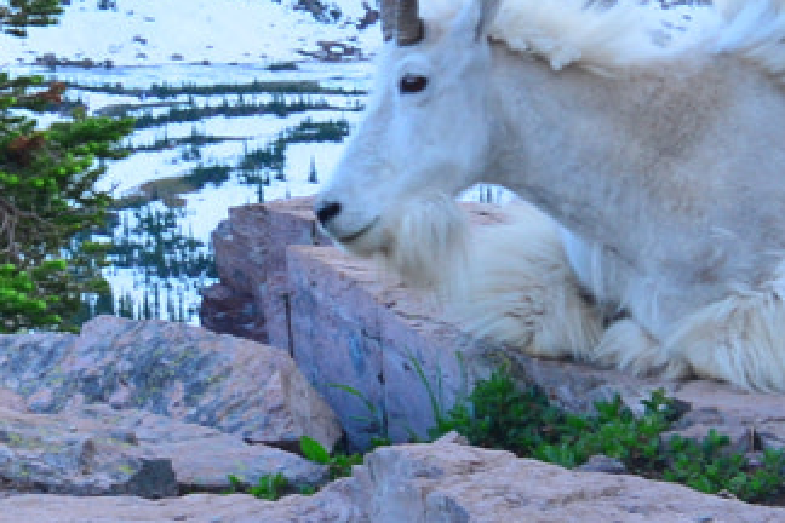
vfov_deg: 6.0
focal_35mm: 215
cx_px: -911
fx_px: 4688
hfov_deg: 8.9
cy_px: -931
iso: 200
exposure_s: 1/1.5
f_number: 16
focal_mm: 34
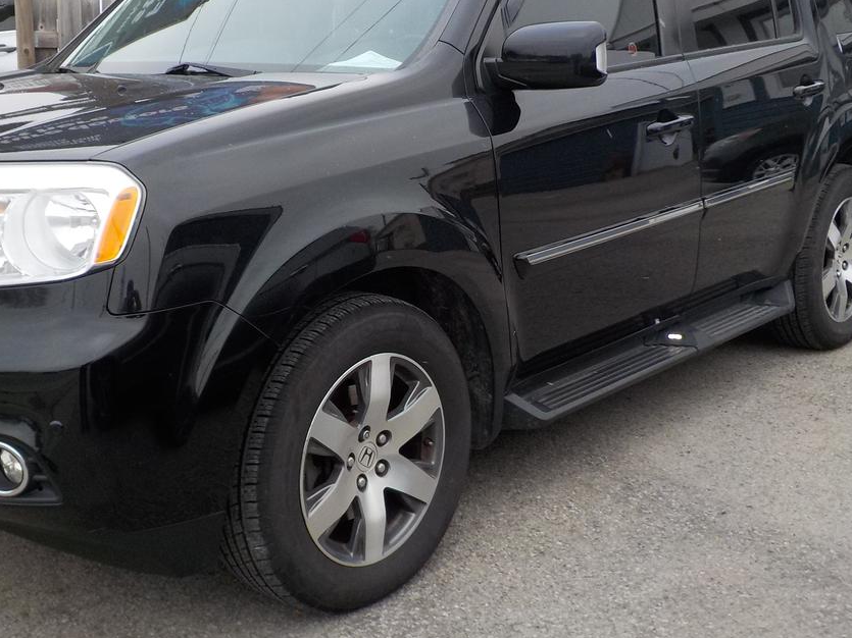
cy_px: 290
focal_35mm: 46
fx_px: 1132
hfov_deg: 41.2
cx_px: 388
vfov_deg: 31.5
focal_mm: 4.1
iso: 125
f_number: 3.3
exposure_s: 1/125
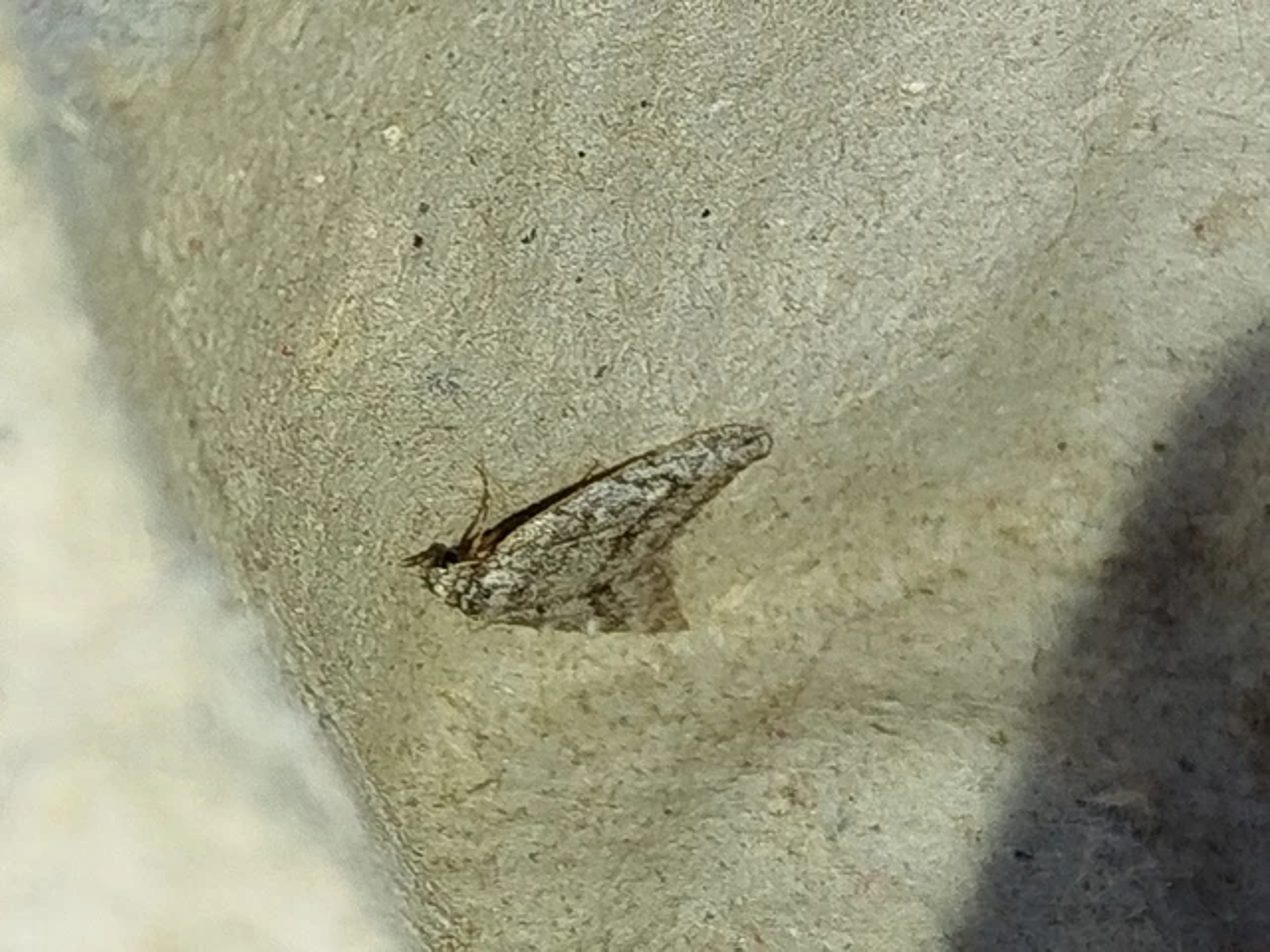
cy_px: 476
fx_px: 4366
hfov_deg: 16.6
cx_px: 635
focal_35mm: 119
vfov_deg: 12.5
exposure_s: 1/50
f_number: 1.7
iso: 64
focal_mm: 5.31
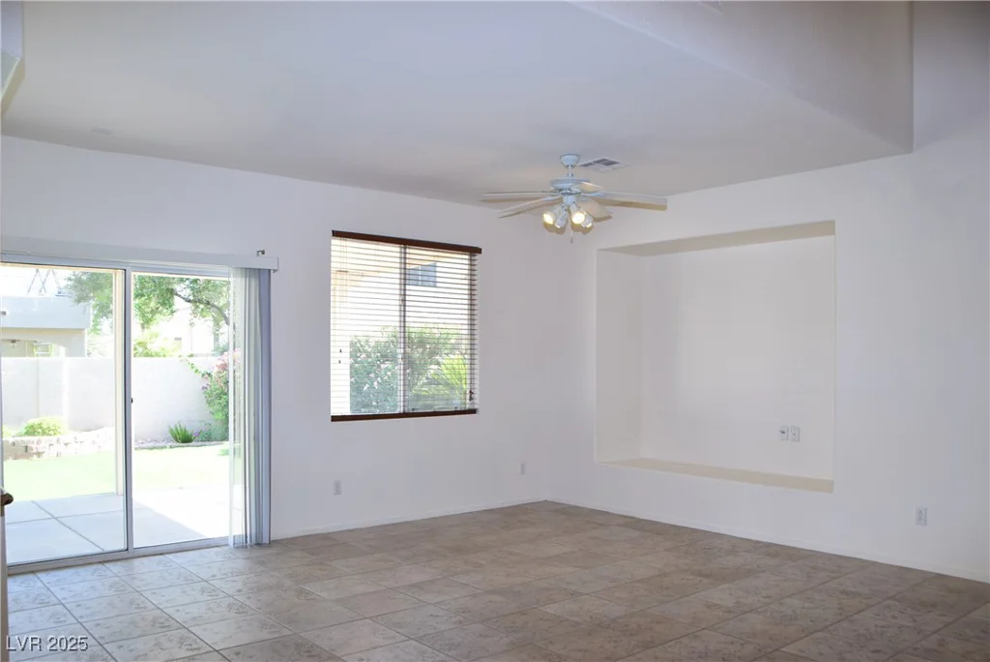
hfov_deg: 67.4
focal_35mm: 27
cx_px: 495
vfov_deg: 48.0
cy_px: 331
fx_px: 743
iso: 400
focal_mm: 18
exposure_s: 1/100
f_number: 9
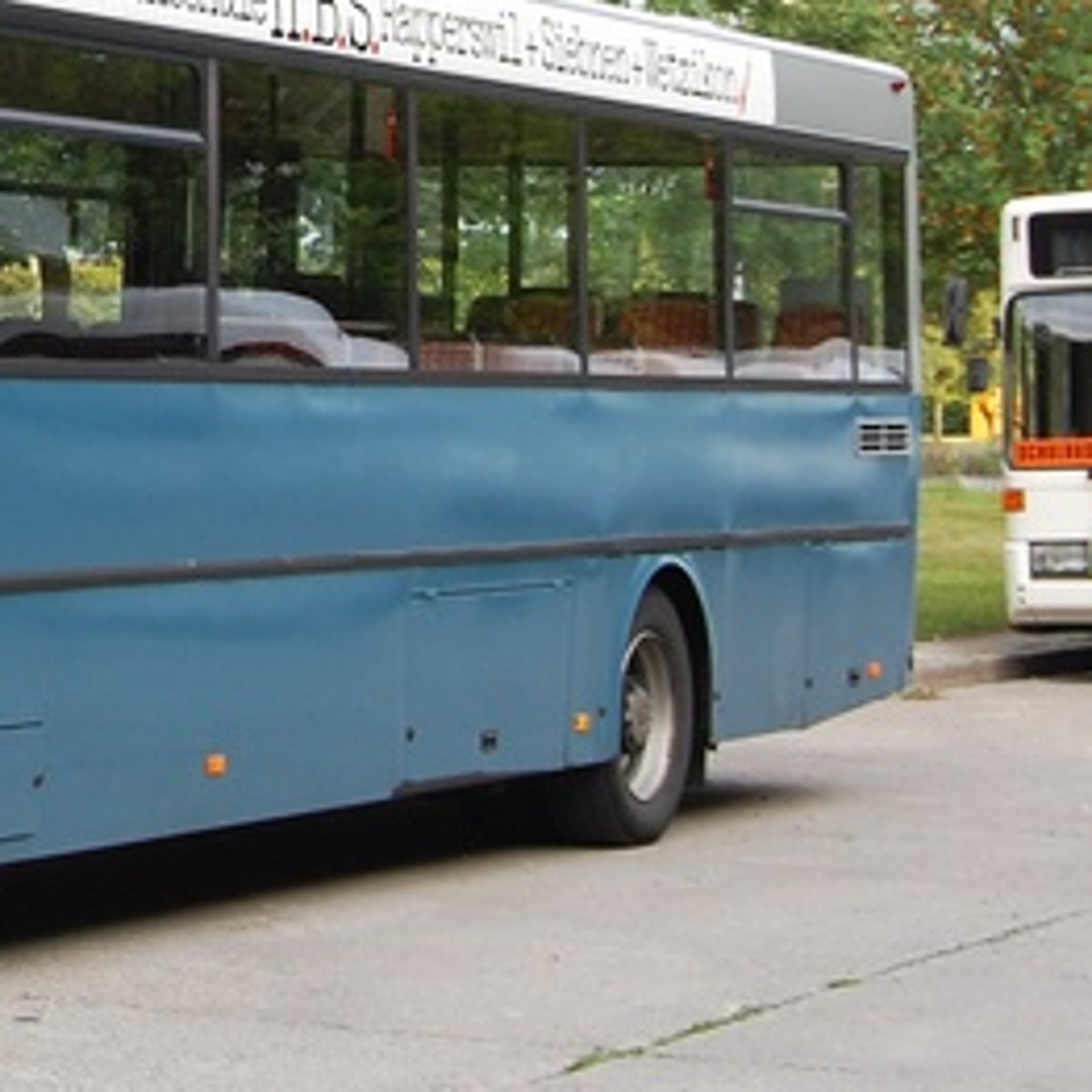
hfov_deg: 12.5
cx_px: -304
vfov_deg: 12.8
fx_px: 4834
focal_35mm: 135
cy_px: 71
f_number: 9
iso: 400
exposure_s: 1/100
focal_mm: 31
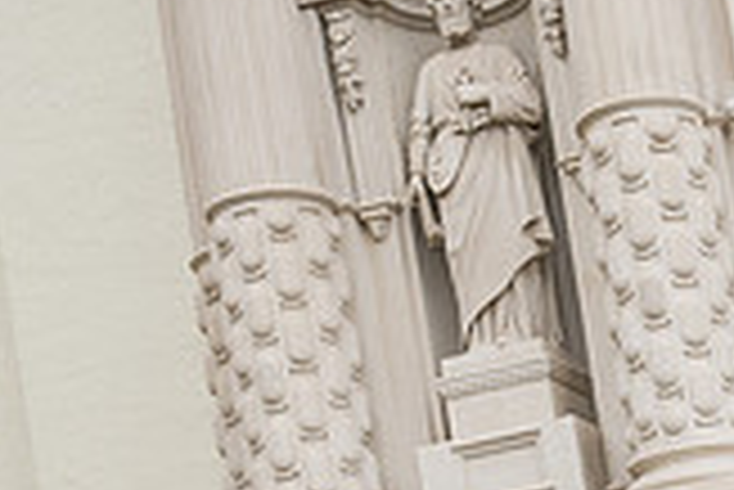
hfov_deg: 18.2
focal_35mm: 103
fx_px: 2102
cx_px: 1013
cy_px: 762
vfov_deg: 12.6
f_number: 5.6
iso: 200
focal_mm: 29
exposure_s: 1/200
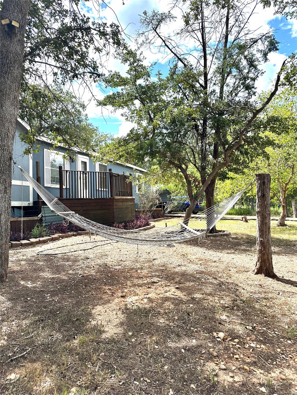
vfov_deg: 71.6
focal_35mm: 24
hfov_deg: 56.8
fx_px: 275
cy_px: 198
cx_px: 148
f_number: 1.78
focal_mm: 6.86
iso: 80
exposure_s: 1/2110
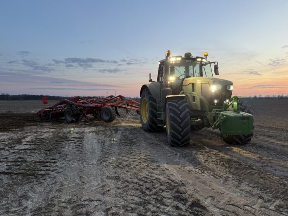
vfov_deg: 56.8
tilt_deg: -3.1
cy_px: 108
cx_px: 144
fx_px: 200
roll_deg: +0.4
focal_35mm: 24
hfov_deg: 71.6
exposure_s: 1/121
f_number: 1.78
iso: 125
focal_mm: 6.76
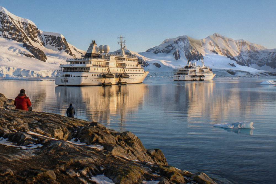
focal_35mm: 35
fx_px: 268
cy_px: 92
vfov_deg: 37.8
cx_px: 138
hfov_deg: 54.5
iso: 400
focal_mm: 35
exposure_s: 1/640
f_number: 5.6
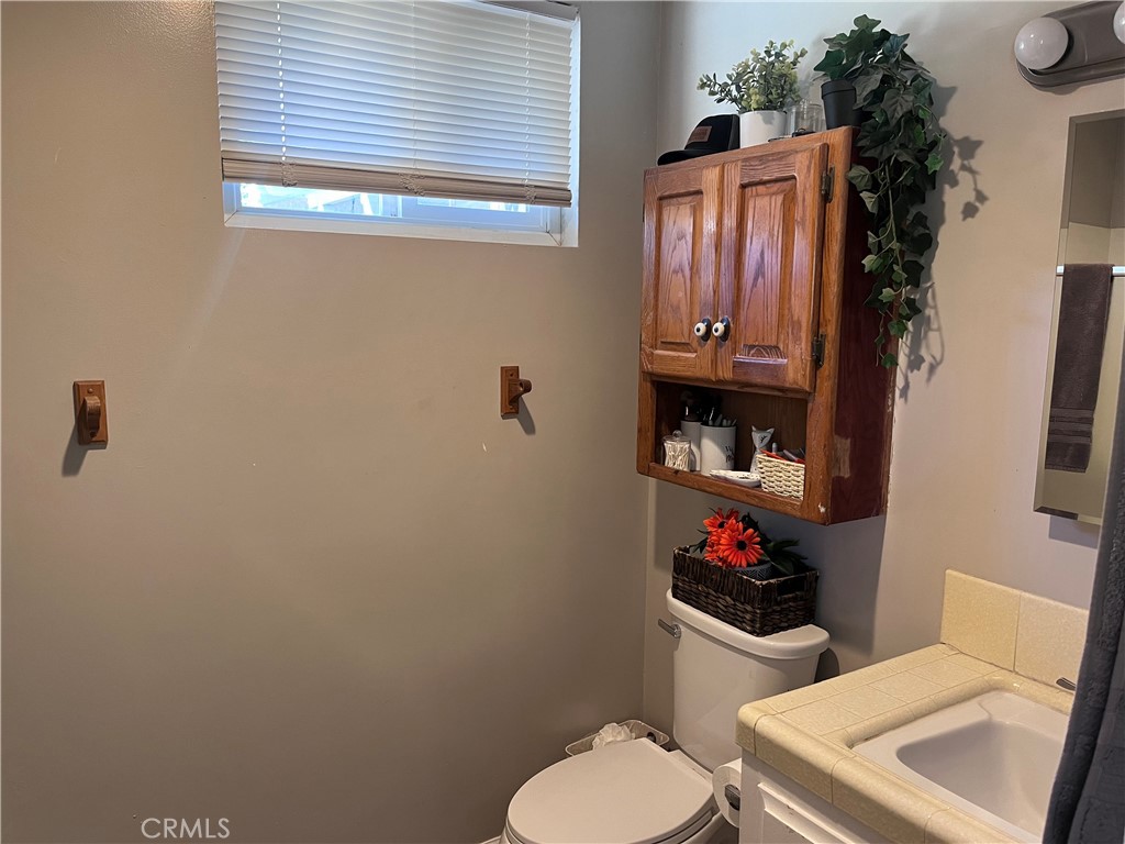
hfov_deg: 67.3
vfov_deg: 53.1
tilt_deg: -8.0
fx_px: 845
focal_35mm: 26
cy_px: 422
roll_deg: -0.1
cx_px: 562
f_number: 1.6
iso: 125
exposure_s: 1/60
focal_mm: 5.1
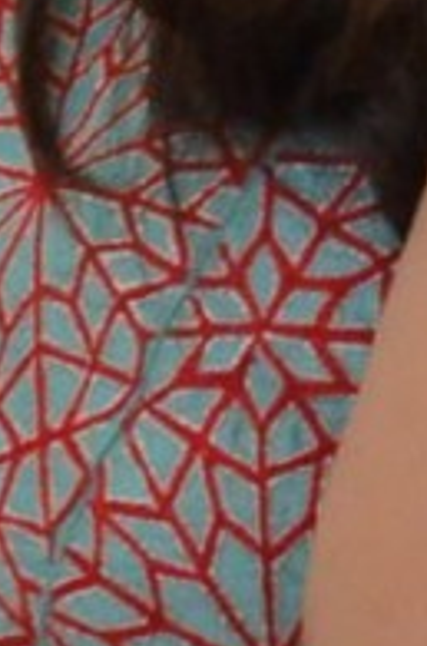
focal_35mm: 464
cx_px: 344
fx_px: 8299
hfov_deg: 2.9
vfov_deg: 4.5
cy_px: 383
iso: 2000
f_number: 8
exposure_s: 1/125
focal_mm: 40
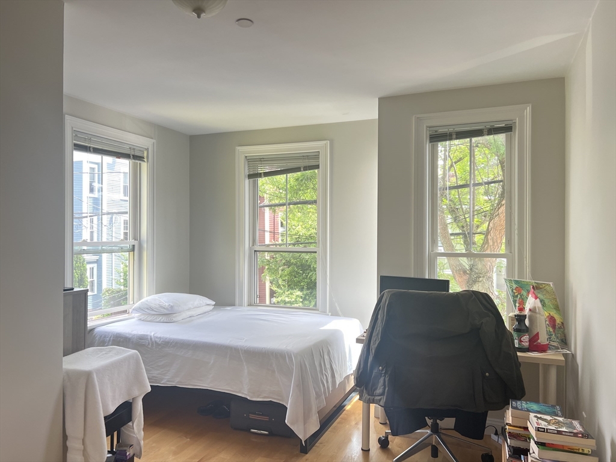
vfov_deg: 53.1
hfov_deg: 67.3
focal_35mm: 26
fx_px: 463
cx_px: 308
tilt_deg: -0.5
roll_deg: +0.0
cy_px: 231
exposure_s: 1/60
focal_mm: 5.7
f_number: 1.5
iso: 80
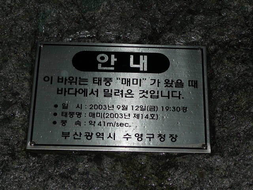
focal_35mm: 108
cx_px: 126
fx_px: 789
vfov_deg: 13.7
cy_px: 95
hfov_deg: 18.2
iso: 100
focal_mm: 12.8
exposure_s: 1/60
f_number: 2.8
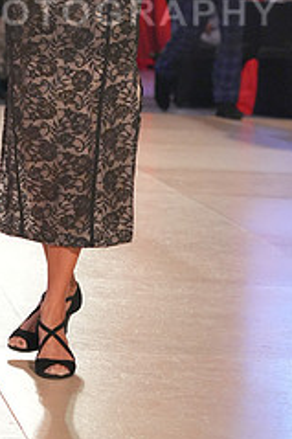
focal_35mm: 175
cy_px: -2
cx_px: 52
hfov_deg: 7.8
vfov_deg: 11.6
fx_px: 2132
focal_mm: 72
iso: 5000
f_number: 4
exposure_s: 1/400
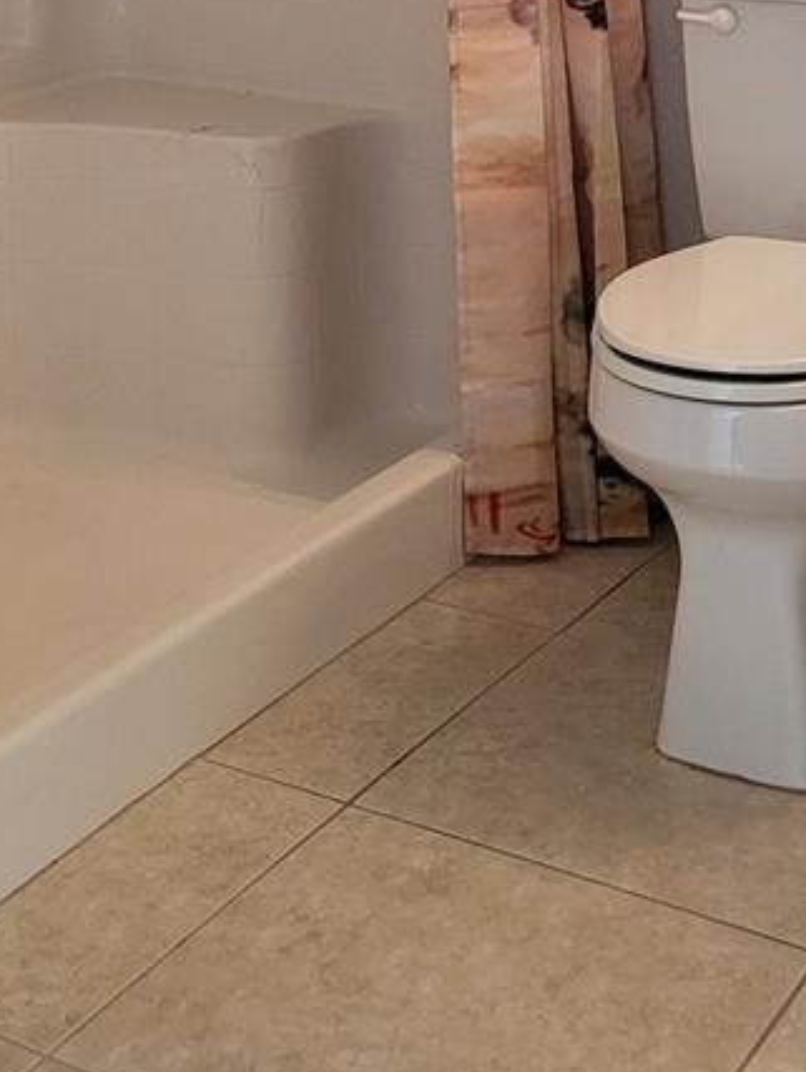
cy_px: -379
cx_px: 231
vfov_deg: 23.2
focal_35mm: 73
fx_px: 2263
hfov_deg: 20.1
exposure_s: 1/60
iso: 200
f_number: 1.8
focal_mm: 4.25
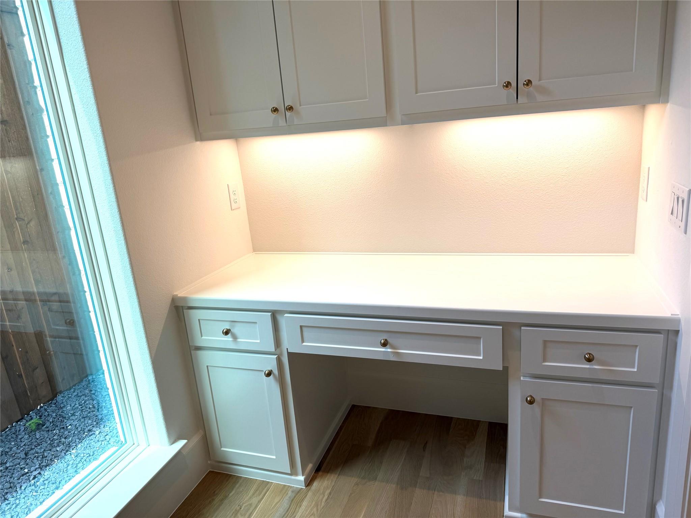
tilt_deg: -15.4
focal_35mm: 24
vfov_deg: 56.8
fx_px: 479
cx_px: 346
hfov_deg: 71.6
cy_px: 259
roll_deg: +5.2
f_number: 1.78
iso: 80
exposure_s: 1/524
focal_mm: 6.76
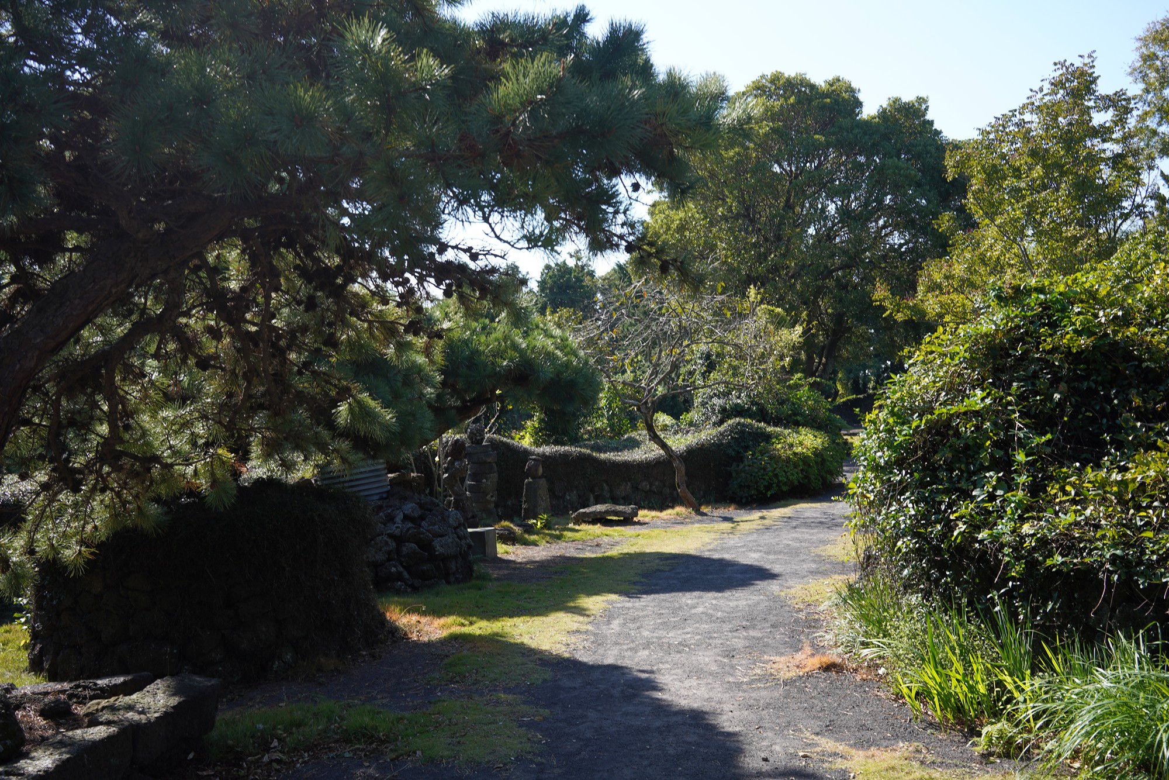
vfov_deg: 37.9
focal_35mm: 35
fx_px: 1137
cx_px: 584
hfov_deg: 54.4
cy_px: 390
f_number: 8
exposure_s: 1/100
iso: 100
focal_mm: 35
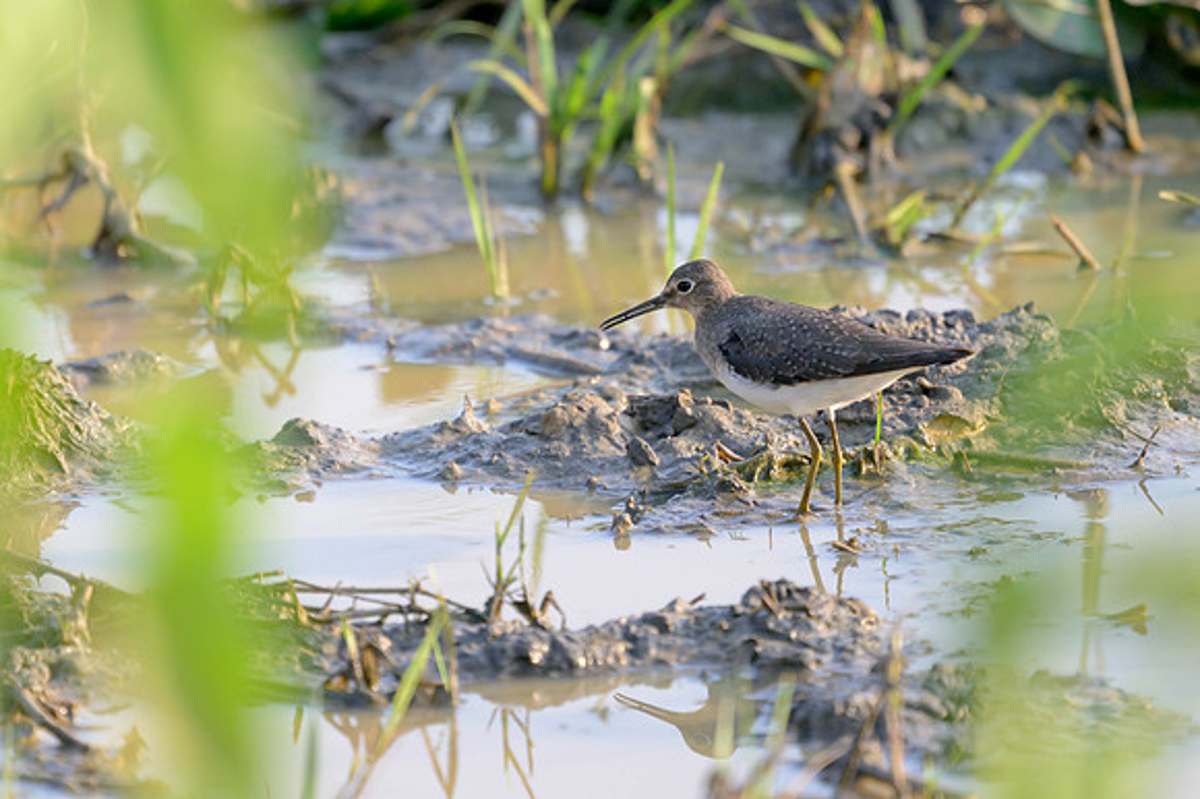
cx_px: 492
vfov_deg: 1.2
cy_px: 317
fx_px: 39167
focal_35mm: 1176
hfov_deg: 1.8
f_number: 4
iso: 500
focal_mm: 560
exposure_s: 1/2000
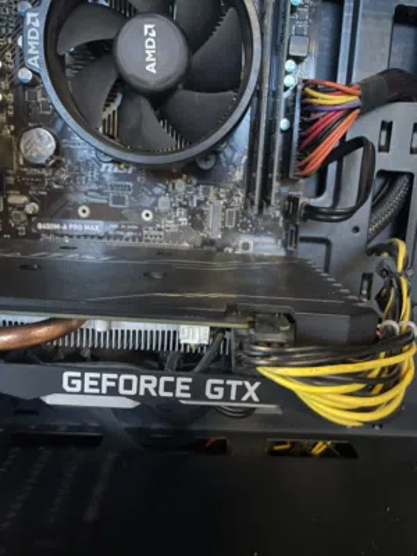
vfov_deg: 67.3
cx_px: 208
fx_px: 418
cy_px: 278
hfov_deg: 53.1
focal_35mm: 26
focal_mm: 4.2
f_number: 1.6
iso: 1000
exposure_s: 1/25
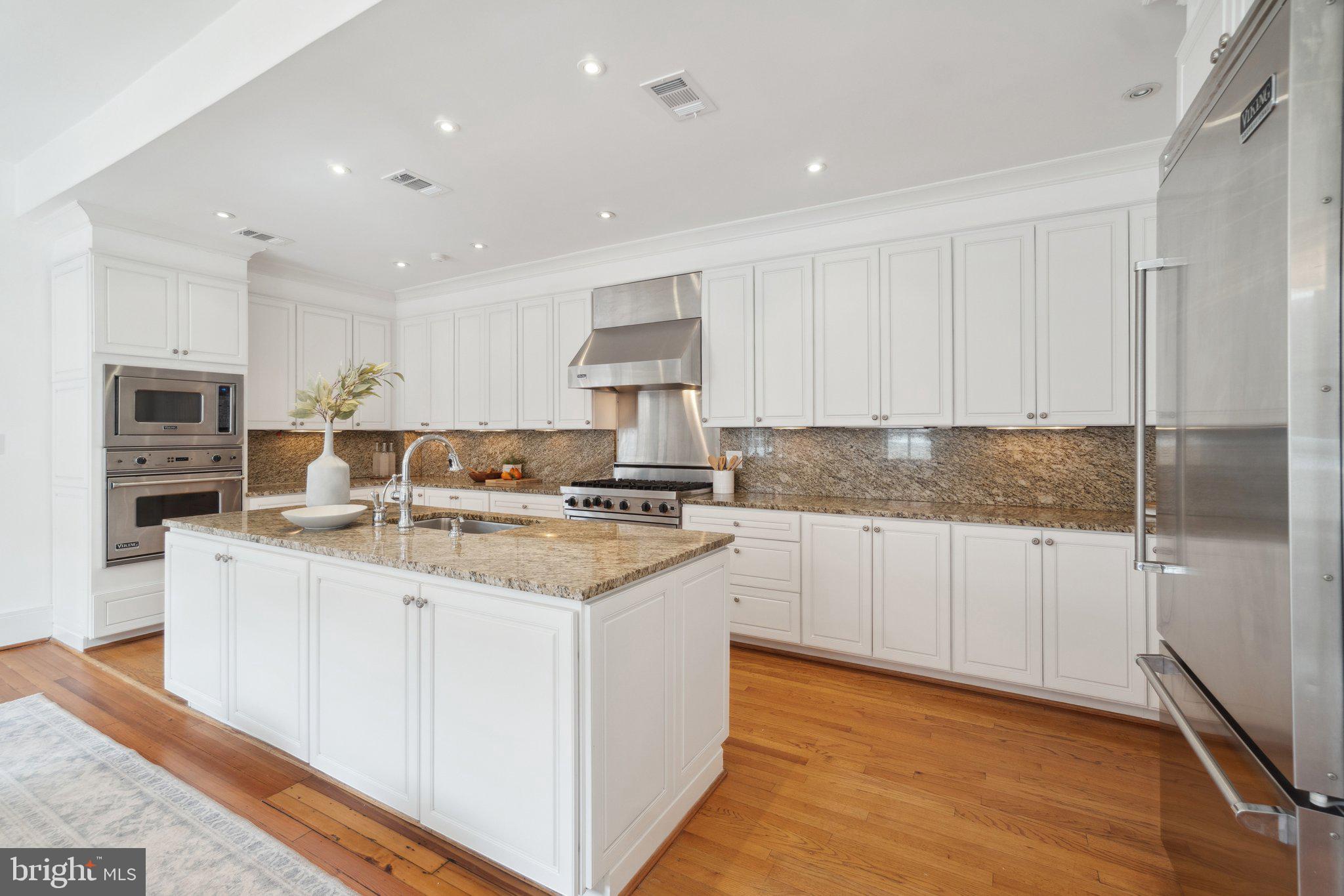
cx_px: 672
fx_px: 560
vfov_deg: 77.3
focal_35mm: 15
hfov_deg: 100.4
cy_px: 448
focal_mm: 10
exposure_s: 1/13
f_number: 7.1
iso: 200
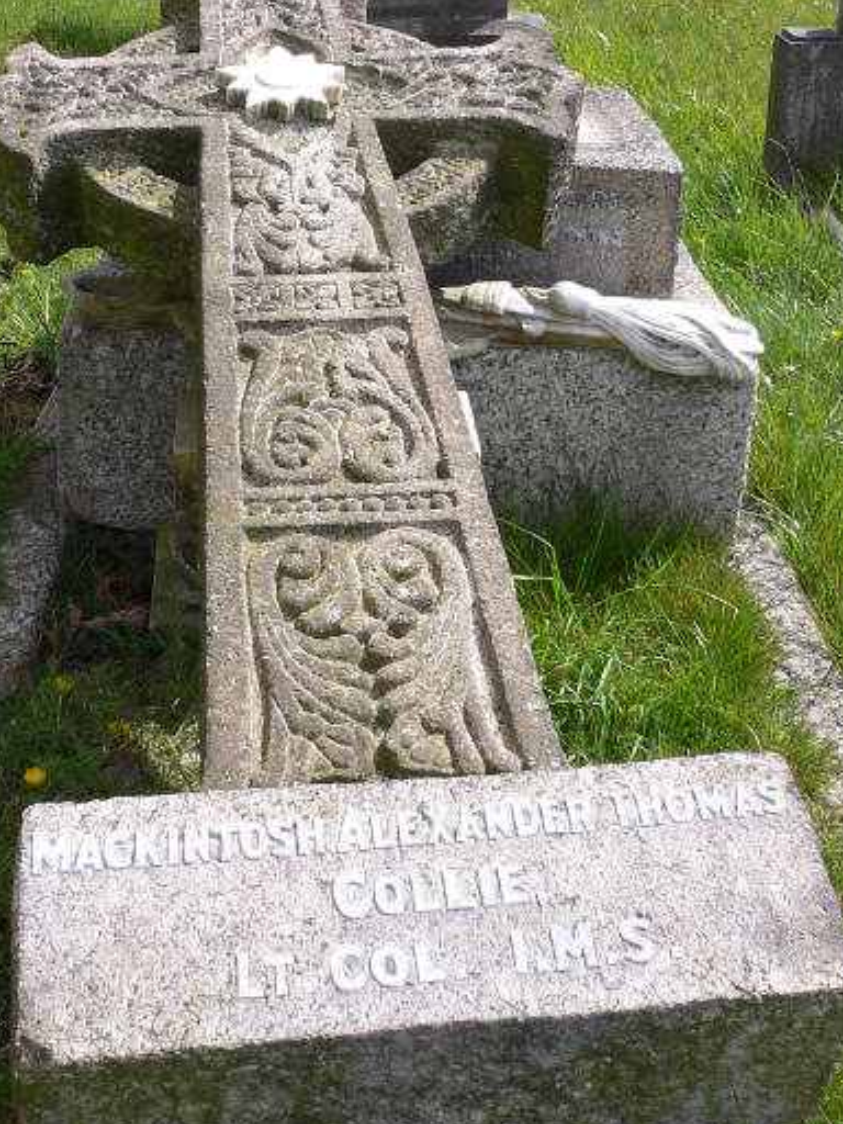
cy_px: 479
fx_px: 1331
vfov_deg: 45.6
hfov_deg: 35.1
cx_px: 380
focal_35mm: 41
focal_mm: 5.8
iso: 80
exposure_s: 1/200
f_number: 5.6
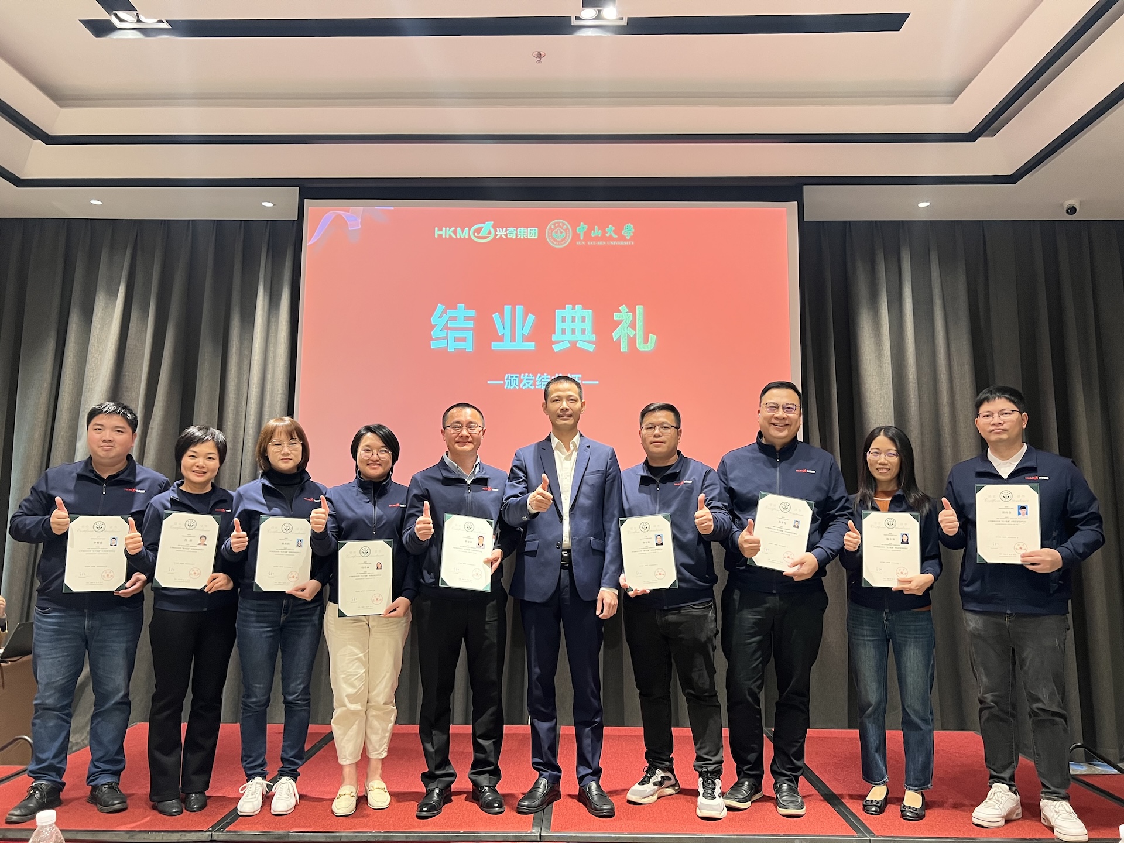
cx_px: 562
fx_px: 844
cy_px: 422
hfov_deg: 67.3
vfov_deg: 53.1
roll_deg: -0.1
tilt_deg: +7.5
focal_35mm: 26
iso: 320
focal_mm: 5.7
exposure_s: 1/50
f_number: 1.5
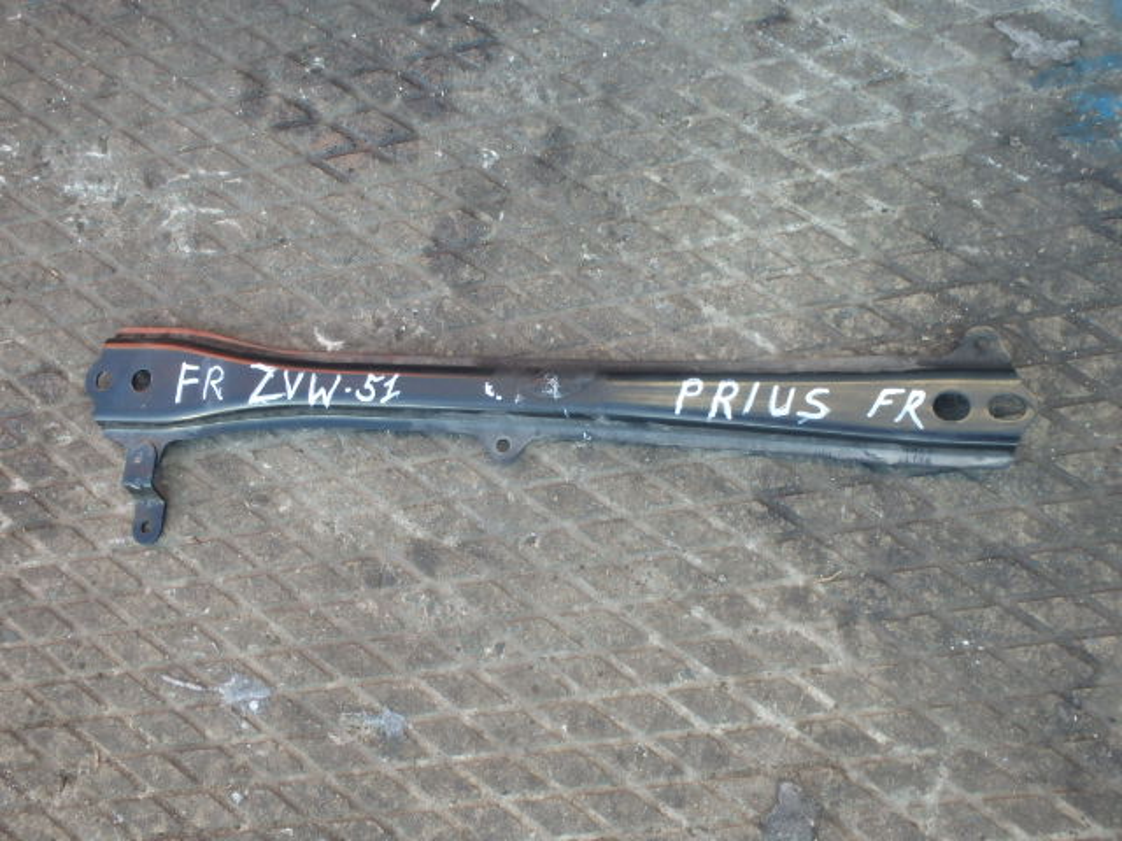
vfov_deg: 49.7
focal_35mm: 28
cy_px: 420
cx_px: 561
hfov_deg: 63.4
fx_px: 908
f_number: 3.9
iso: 200
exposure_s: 1/60
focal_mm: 5
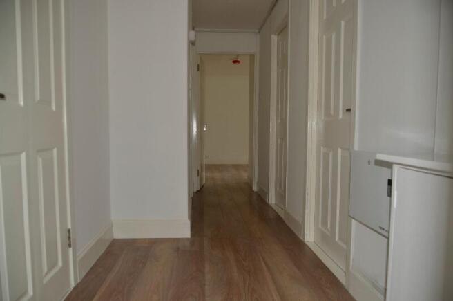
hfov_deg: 67.5
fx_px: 339
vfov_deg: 47.8
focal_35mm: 27
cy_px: 150
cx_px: 226
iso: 100
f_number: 3.5
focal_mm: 18
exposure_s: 1/60
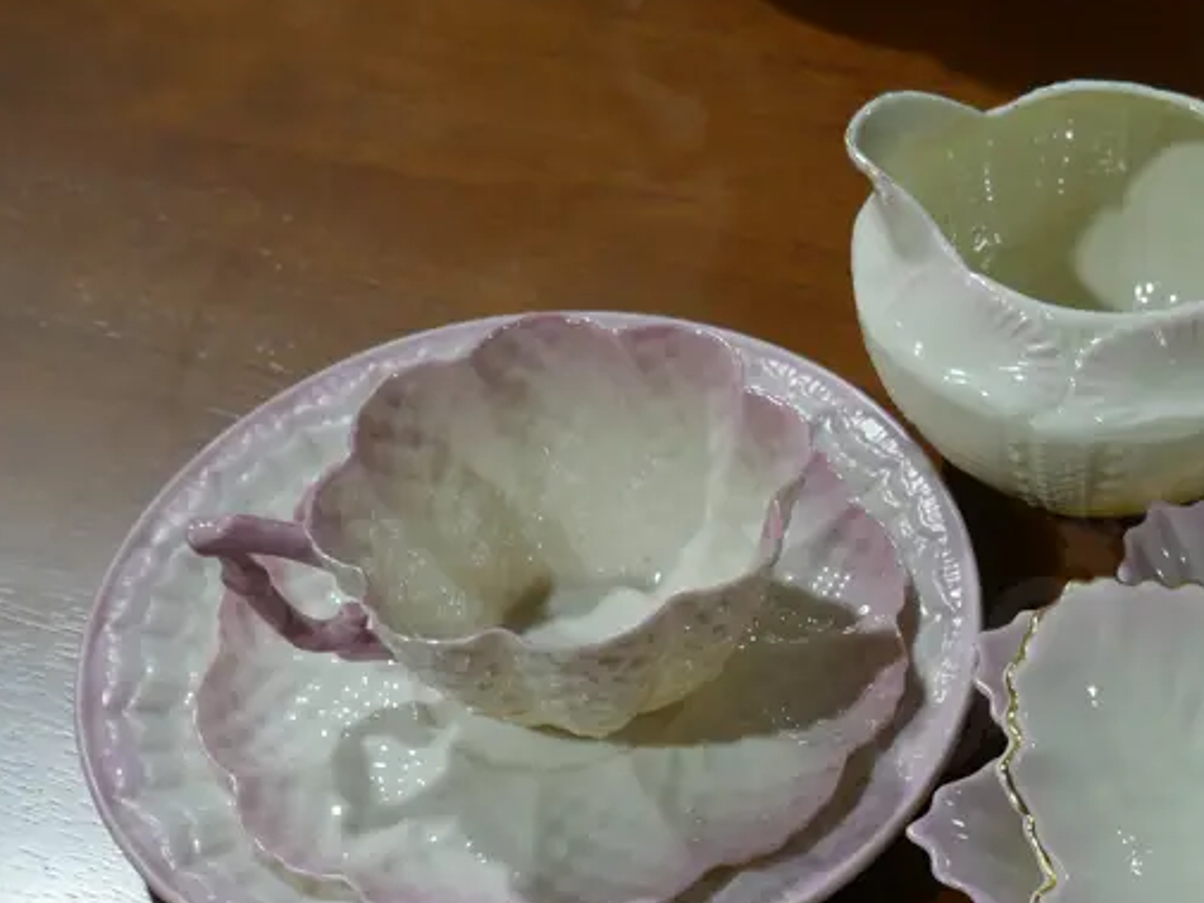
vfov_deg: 21.1
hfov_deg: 27.6
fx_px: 2401
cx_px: 961
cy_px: 692
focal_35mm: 69
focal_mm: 17
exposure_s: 1/80
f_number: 4
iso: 200
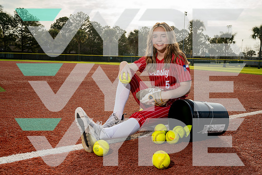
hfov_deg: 54.4
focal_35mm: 35
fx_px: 255
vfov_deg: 37.9
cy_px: 88
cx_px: 131
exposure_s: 1/250
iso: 100
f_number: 6.3
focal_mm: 35
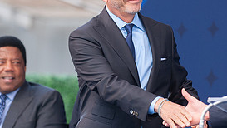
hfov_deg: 5.1
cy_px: 56
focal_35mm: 423
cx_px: 128
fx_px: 2548
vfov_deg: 2.9
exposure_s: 1/1250
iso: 900
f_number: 2.8
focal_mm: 160
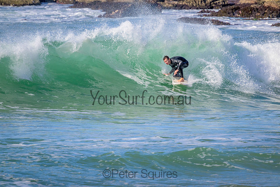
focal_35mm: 800
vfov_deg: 1.7
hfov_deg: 2.6
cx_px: 140
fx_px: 6223
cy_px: 94
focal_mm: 800
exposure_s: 1/2000
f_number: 11
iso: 1600
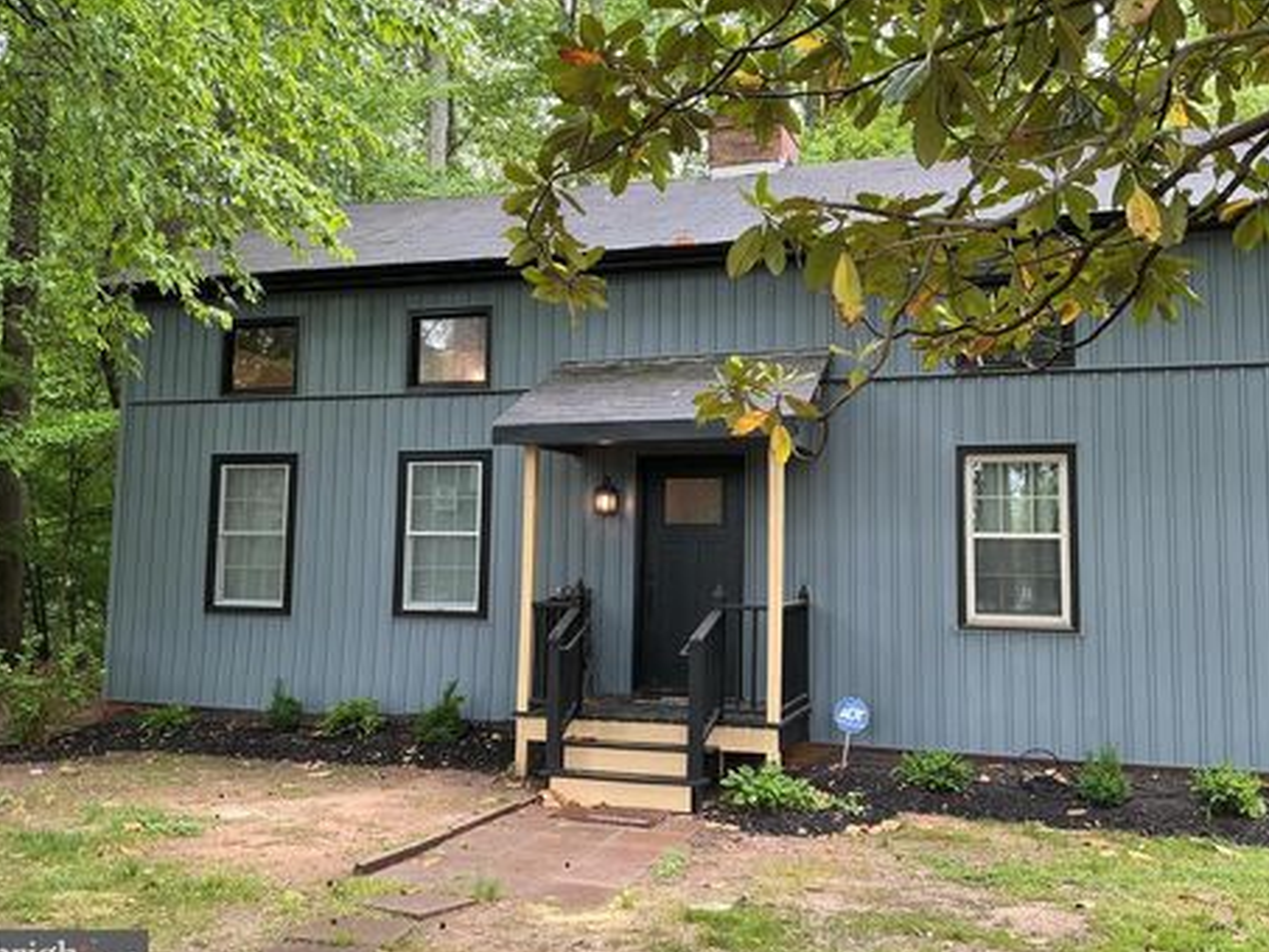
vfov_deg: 44.2
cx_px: 678
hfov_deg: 56.8
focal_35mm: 32
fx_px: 1173
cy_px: 461
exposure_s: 1/100
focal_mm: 3
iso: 32
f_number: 1.8
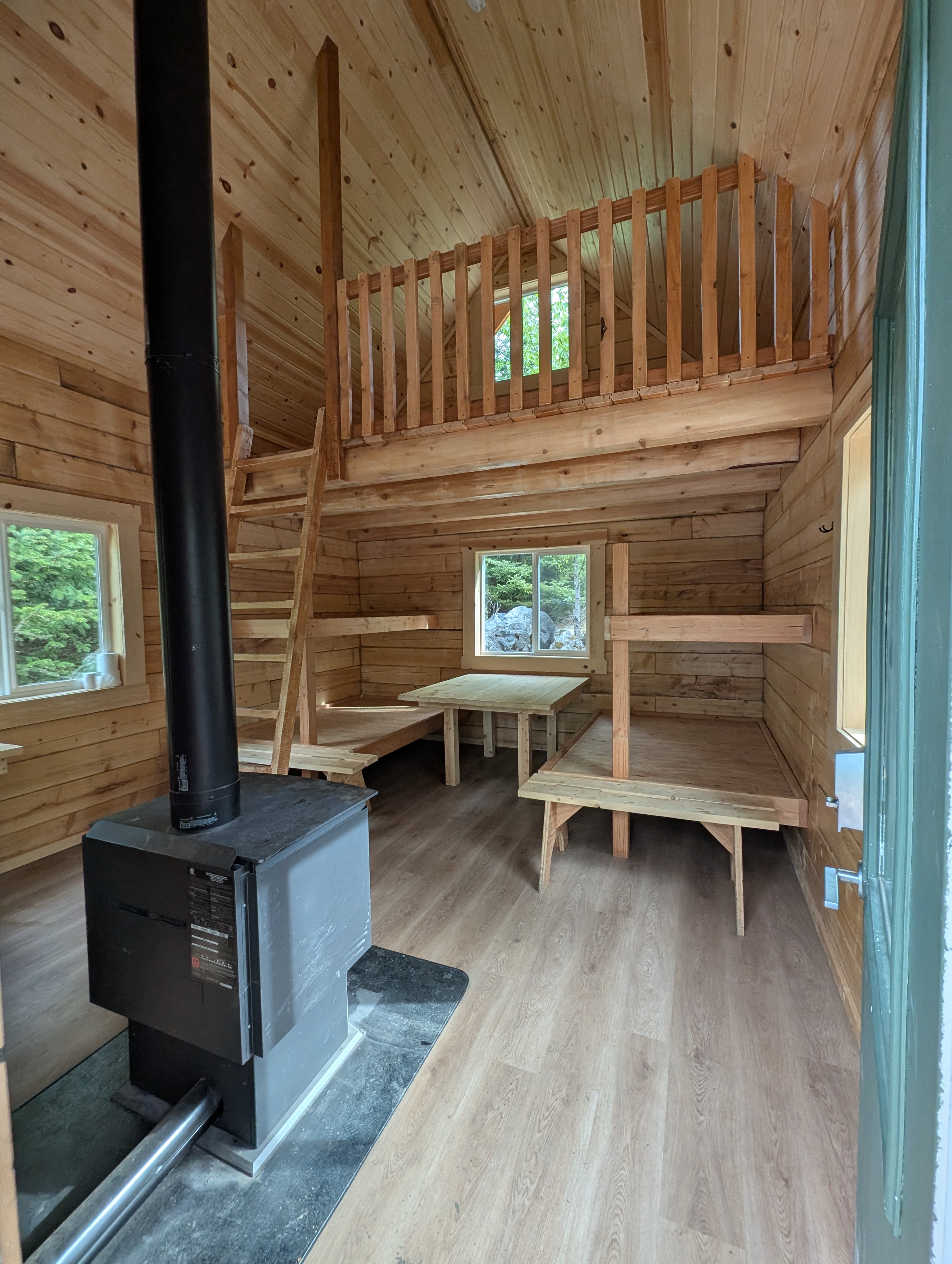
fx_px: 476
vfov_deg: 106.1
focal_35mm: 13
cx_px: 476
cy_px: 632
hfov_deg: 90.1
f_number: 2.2
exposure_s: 1/106
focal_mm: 1.95
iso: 132
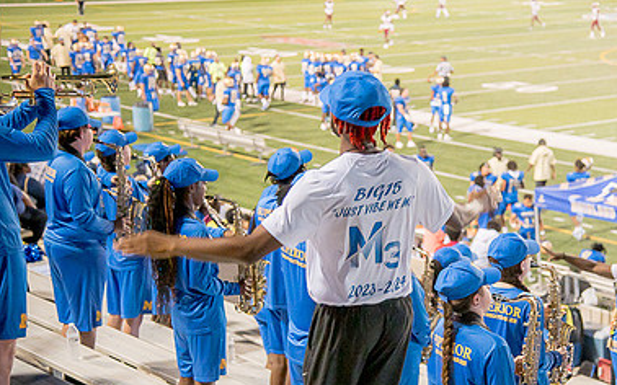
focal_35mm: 97
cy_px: 223
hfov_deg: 21.3
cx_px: 444
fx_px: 1631
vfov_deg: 13.5
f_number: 4
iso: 2000
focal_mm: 62
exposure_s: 1/200
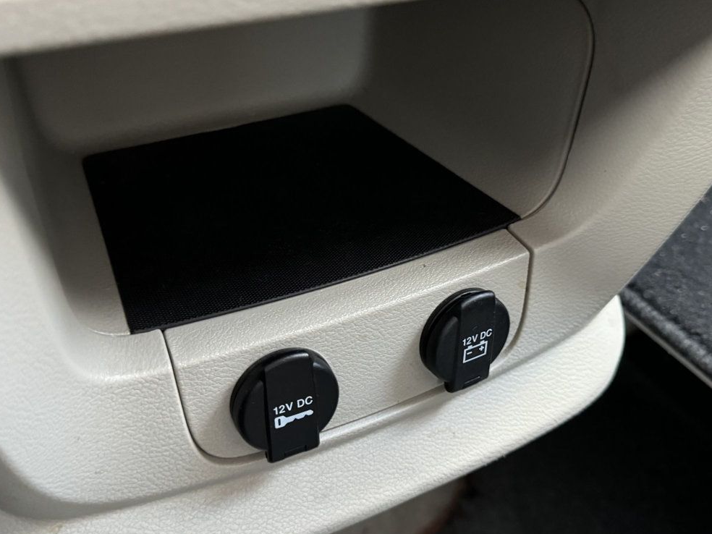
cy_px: 266
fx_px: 514
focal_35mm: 25
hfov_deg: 69.4
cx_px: 343
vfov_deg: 54.9
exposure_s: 1/60
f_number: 1.78
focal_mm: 6.76
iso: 640
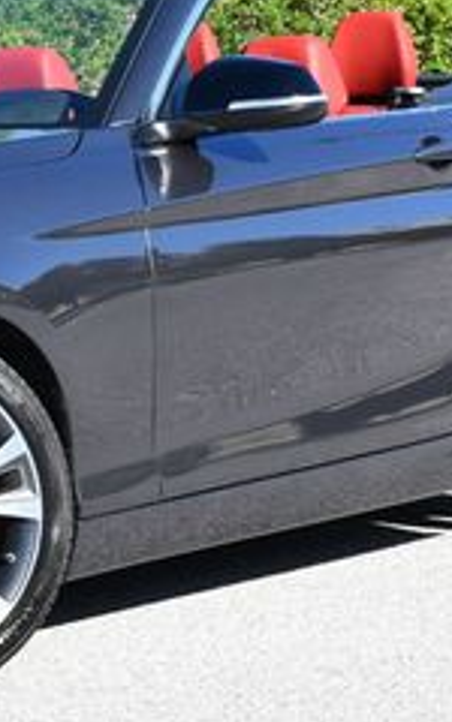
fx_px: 3213
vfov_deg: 12.8
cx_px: -115
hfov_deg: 8.0
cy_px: 174
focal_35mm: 163
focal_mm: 30
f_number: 7.1
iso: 200
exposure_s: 1/250
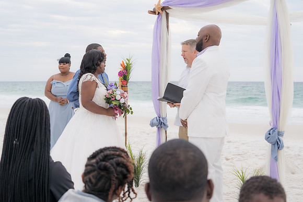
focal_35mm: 71
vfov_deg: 19.2
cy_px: 101
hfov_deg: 28.5
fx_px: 597
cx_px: 152
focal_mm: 70
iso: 640
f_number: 7.1
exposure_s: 1/320
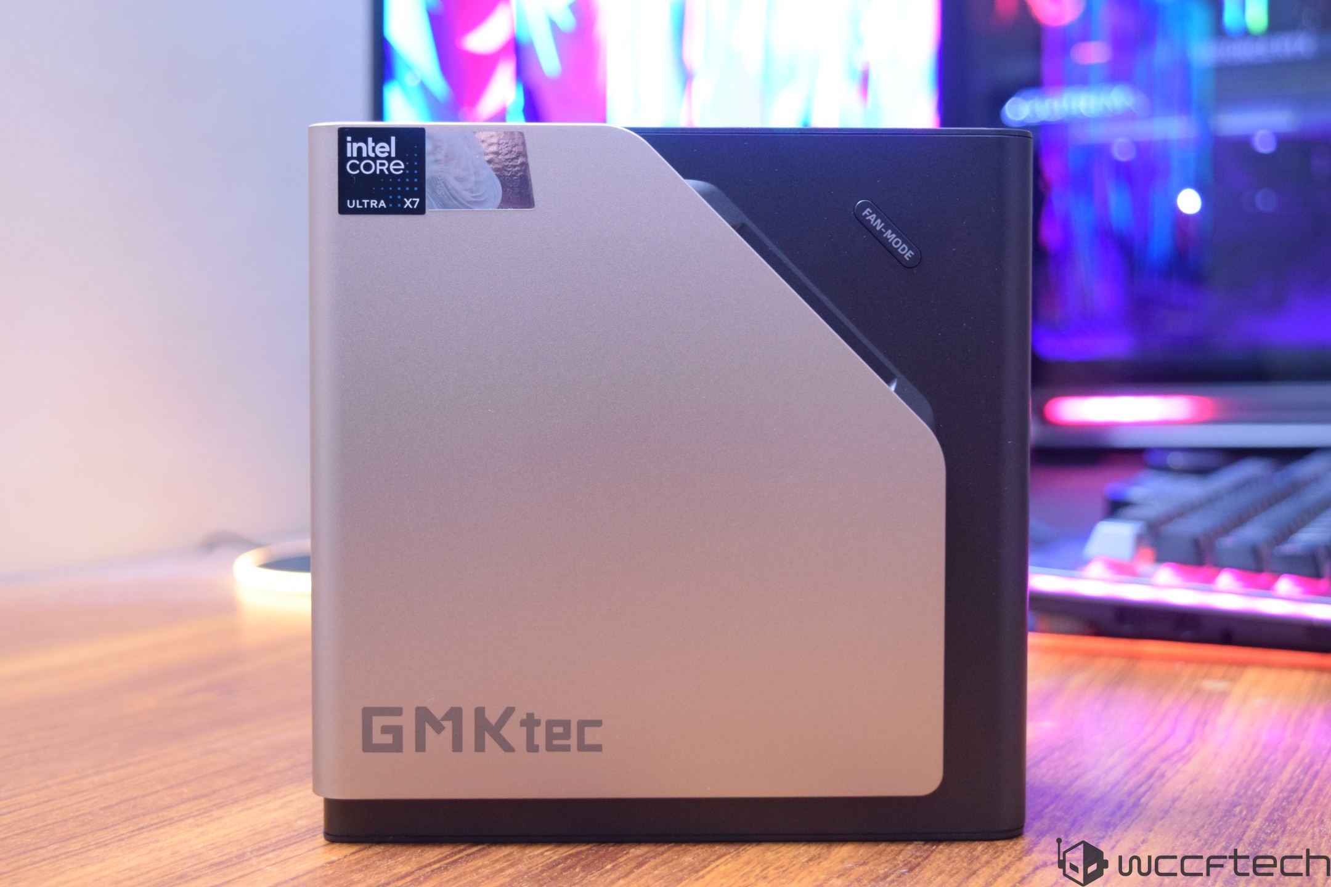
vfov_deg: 25.8
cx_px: 666
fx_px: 1941
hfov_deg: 37.9
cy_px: 444
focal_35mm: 52
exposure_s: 1/8
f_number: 5.6
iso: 1600
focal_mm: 35
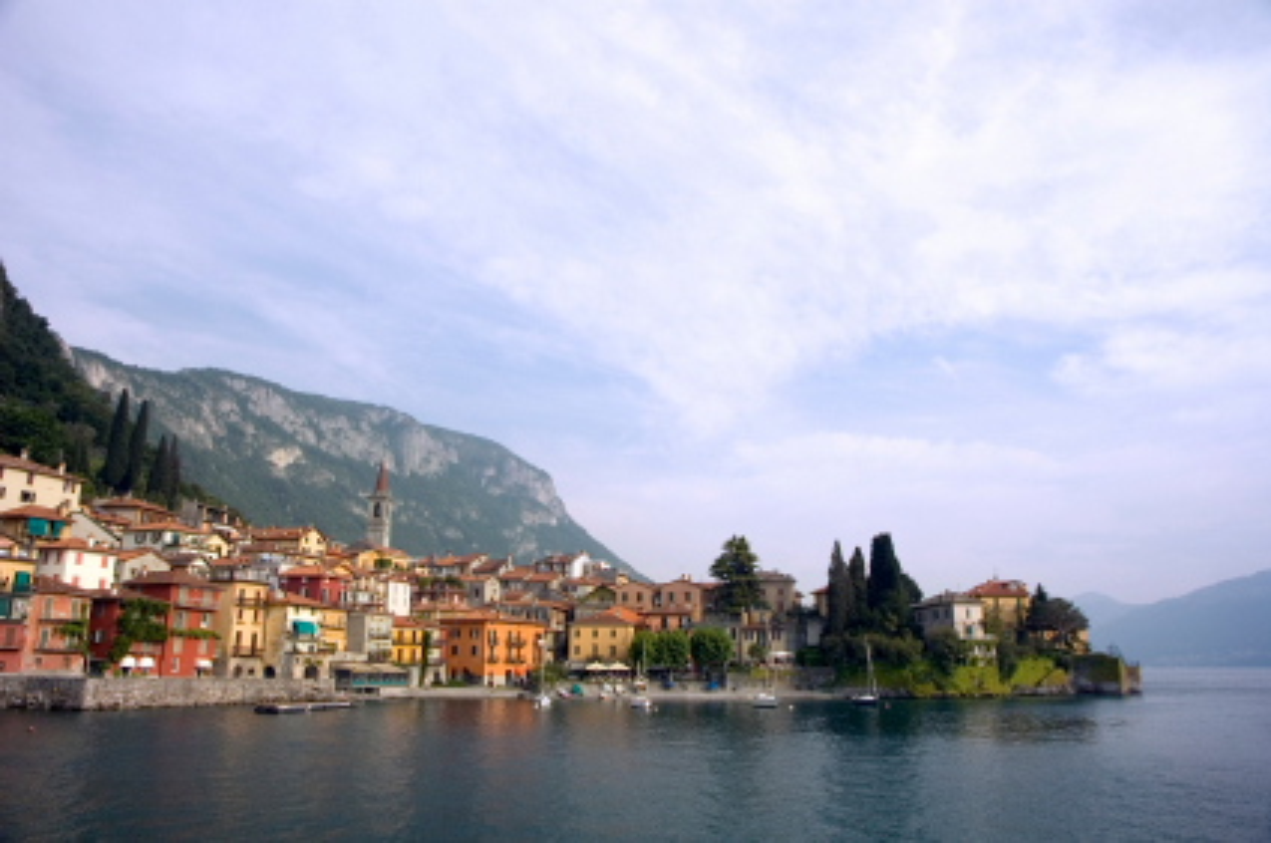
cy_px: 422
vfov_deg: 47.8
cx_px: 636
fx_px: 952
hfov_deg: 67.5
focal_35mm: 27
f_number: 7.1
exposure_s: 1/200
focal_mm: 18
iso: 200
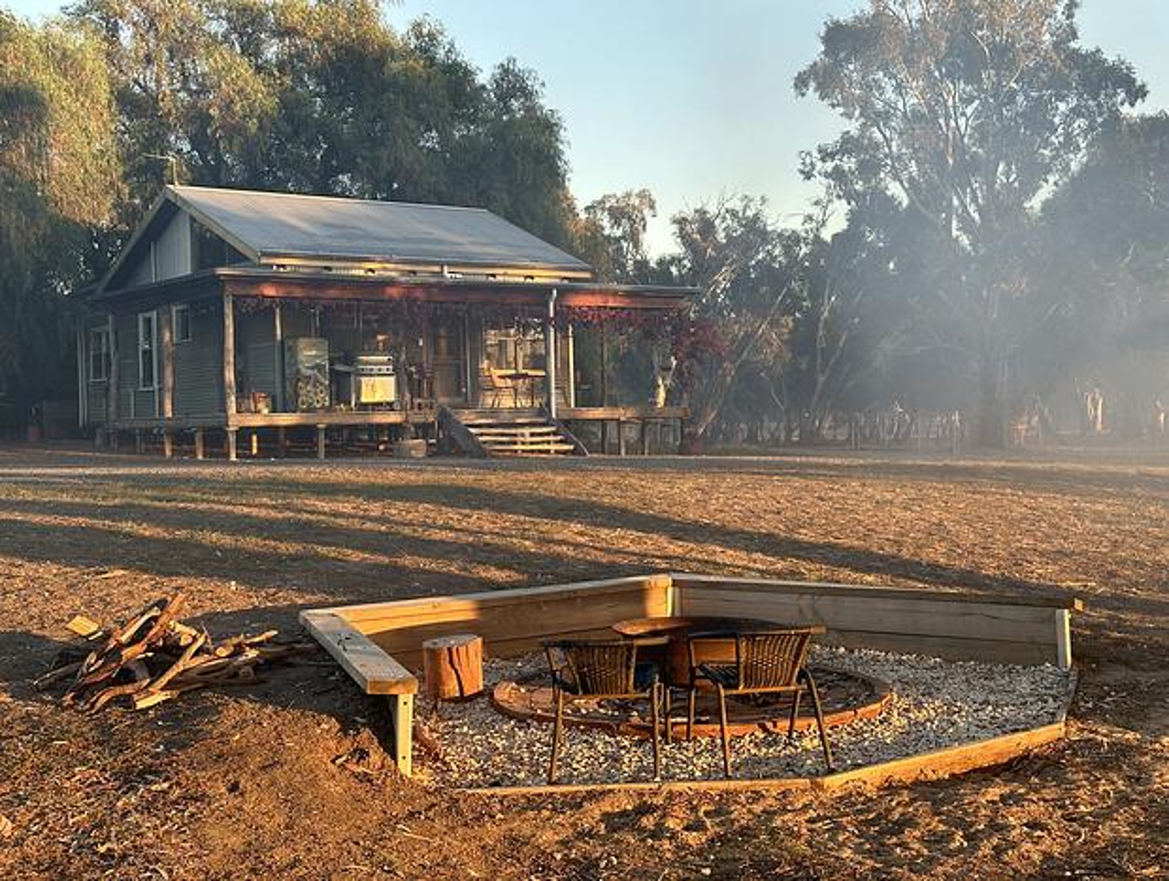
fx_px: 1623
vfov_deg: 30.3
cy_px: 440
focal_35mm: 48
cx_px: 584
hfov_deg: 39.6
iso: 64
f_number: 1.78
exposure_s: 1/256
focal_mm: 6.86
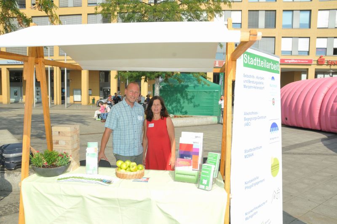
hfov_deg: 67.4
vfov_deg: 47.9
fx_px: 253
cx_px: 168
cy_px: 112
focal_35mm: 27
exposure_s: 1/250
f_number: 10
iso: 200
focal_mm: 18
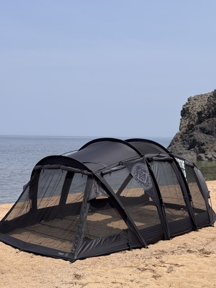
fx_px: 399
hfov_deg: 30.3
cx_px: 108
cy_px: 144
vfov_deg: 39.7
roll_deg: -0.6
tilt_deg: +0.1
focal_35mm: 48
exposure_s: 1/5848
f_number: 1.78
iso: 64
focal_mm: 6.76
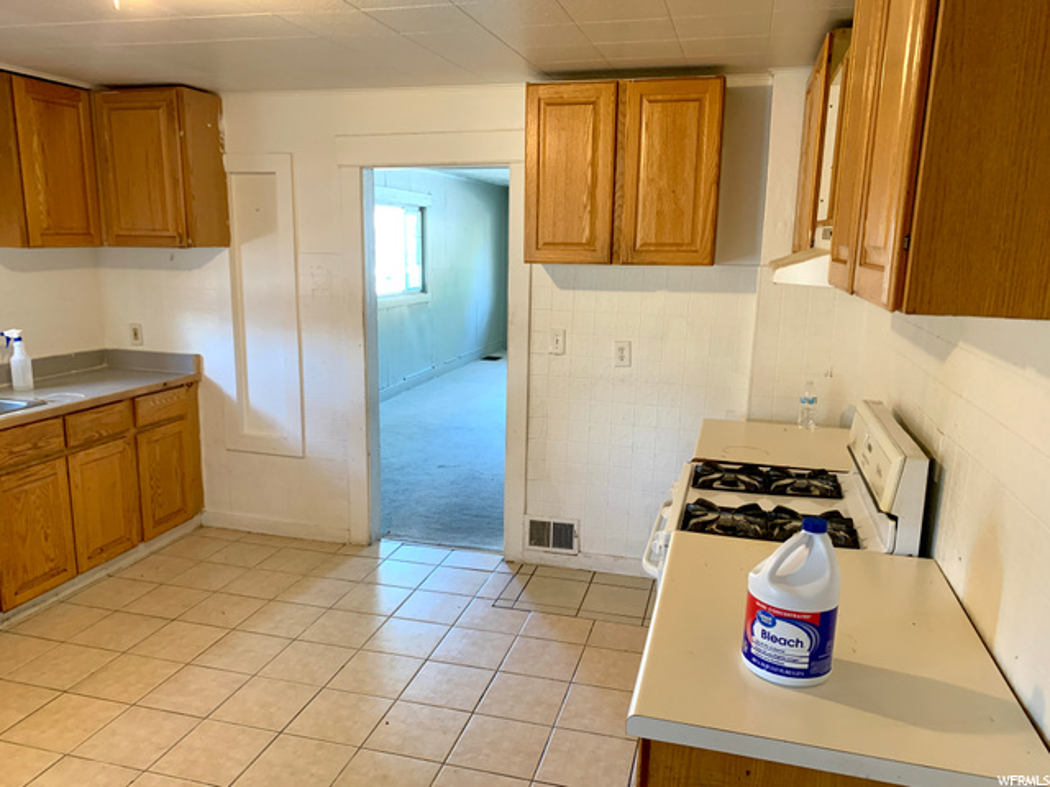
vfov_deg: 53.1
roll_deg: -0.9
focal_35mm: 26
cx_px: 525
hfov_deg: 67.3
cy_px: 394
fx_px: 789
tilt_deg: -11.3
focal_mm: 4.25
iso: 320
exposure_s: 1/60
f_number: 1.8
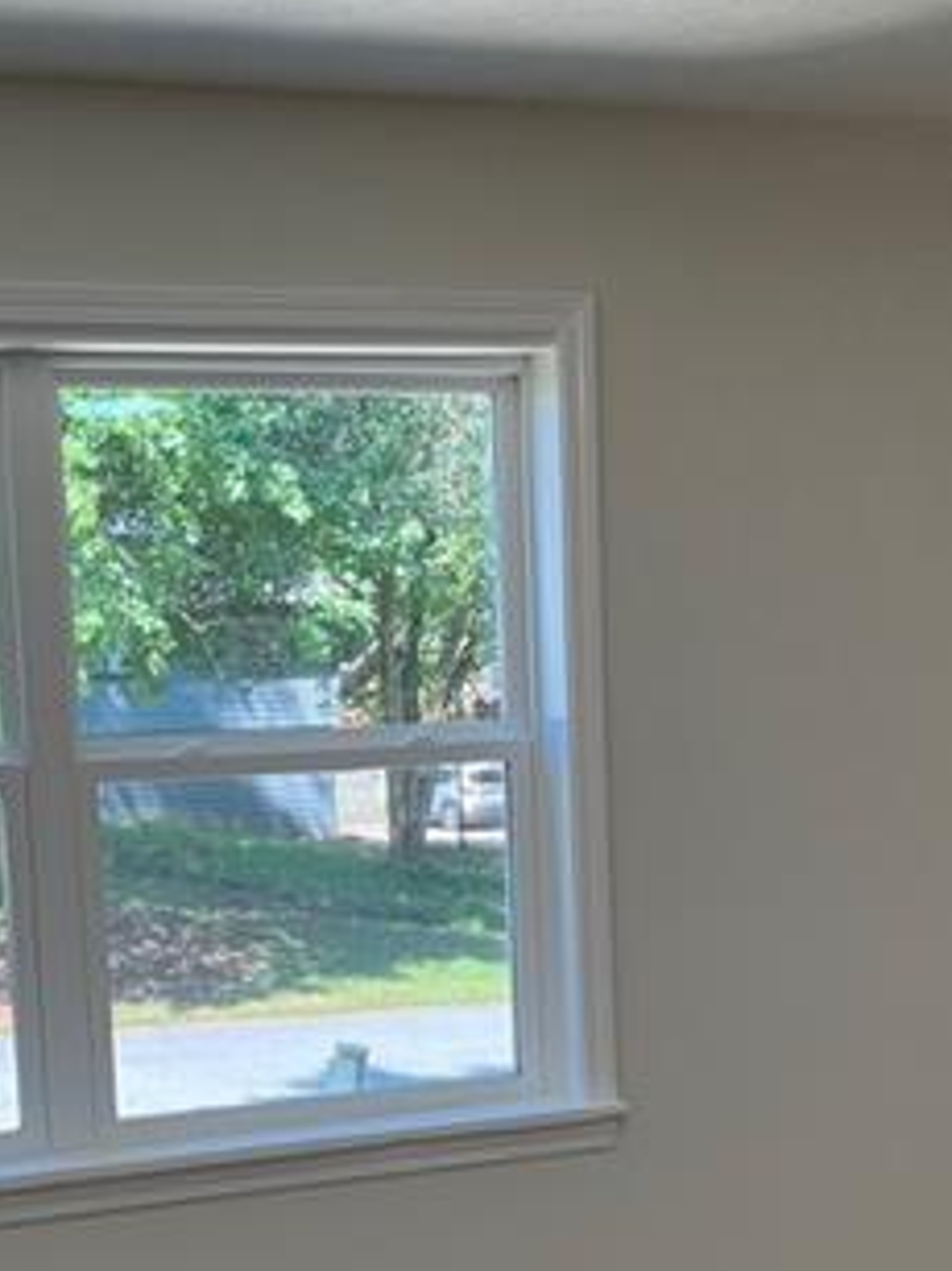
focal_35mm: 65
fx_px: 2385
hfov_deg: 22.5
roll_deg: +3.8
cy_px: 973
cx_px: 319
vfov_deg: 29.3
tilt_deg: -6.0
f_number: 1.6
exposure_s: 1/140
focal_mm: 5.1
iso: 50
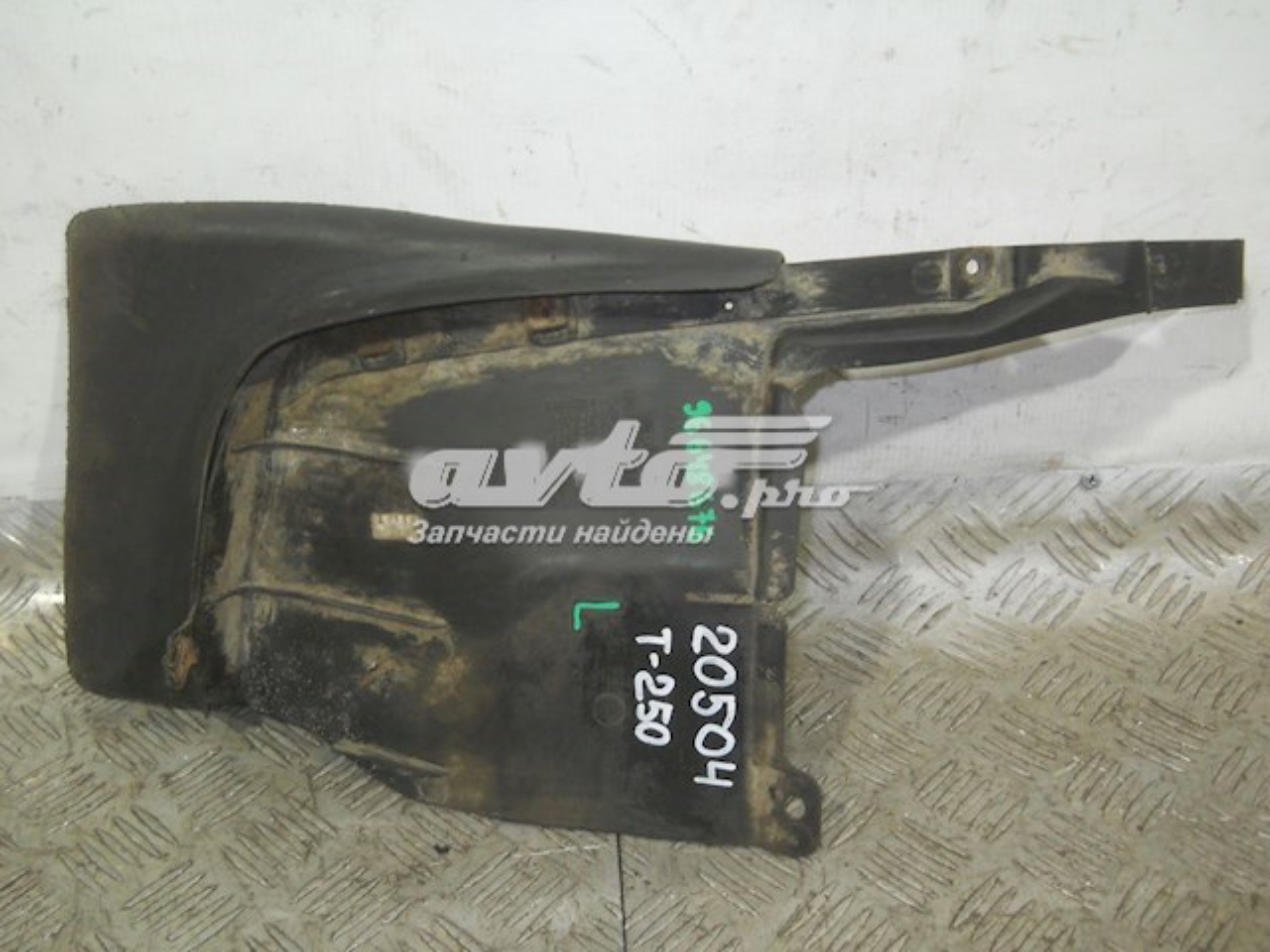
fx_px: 1504
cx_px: 635
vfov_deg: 35.1
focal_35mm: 41
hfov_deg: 45.8
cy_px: 476
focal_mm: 6.72
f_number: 3.1
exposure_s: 1/30
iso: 200
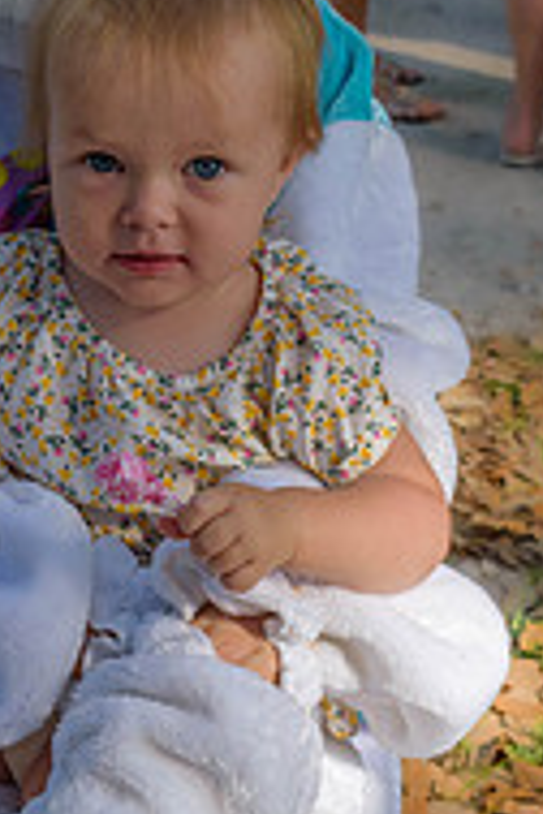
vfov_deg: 16.4
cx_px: 43
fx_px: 2828
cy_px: 418
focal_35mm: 125
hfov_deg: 10.9
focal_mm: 35
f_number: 9
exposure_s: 1/320
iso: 200
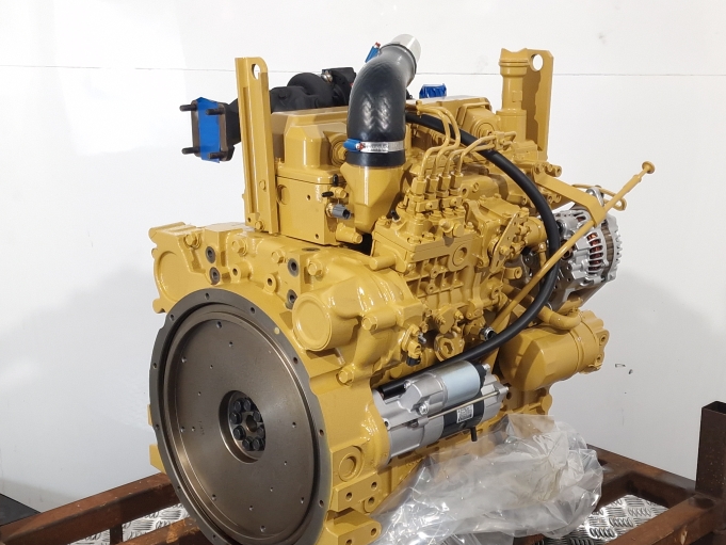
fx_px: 566
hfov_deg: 65.3
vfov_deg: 51.1
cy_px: 318
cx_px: 380
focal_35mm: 27
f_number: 1.8
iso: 100
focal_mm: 6.4
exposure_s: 1/50
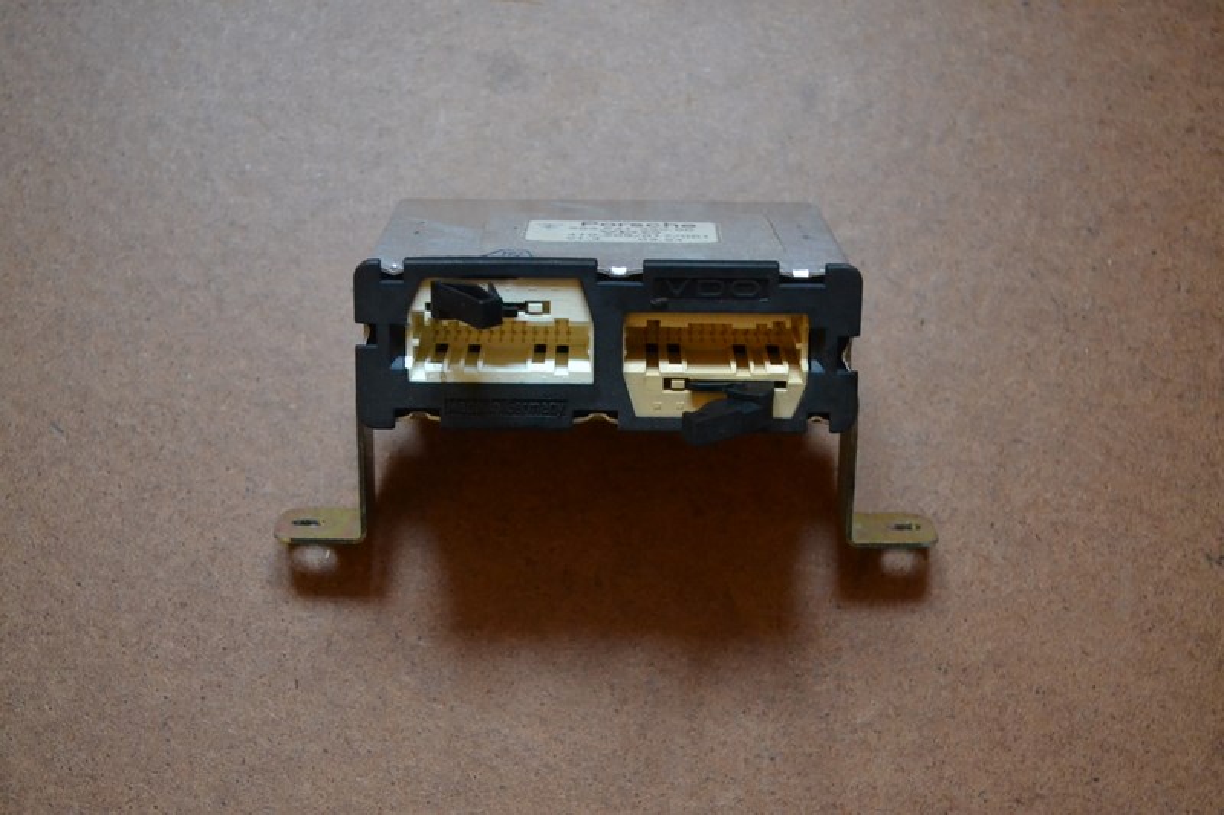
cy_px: 408
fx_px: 1937
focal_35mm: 57
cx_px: 612
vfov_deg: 23.8
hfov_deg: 35.1
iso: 3200
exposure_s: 1/10
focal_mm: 38
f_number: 5
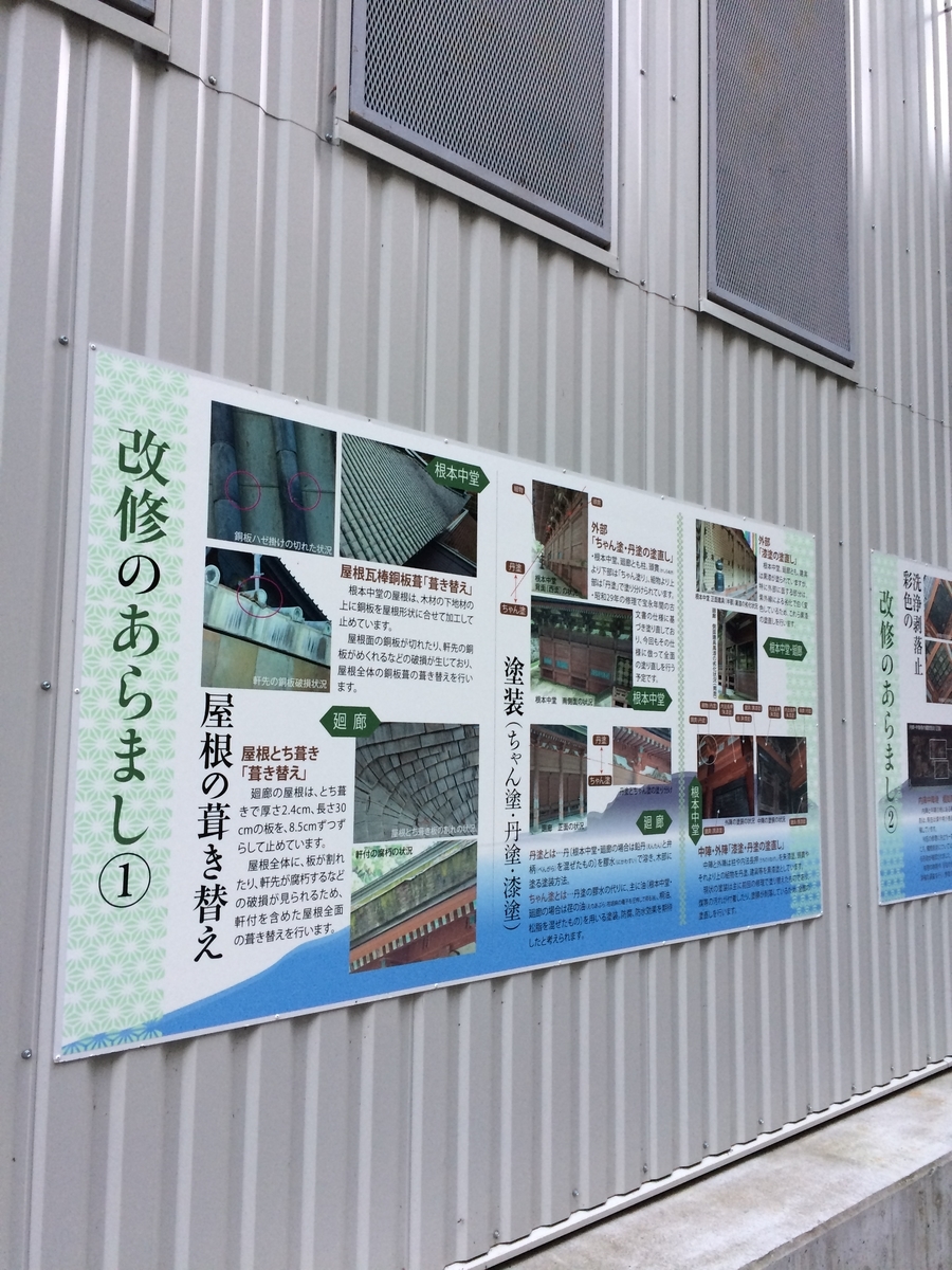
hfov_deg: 48.2
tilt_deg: +3.6
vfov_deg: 61.7
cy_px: 635
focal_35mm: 29
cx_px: 476
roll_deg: -1.0
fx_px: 1063
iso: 80
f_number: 2.2
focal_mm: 4.15
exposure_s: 1/30
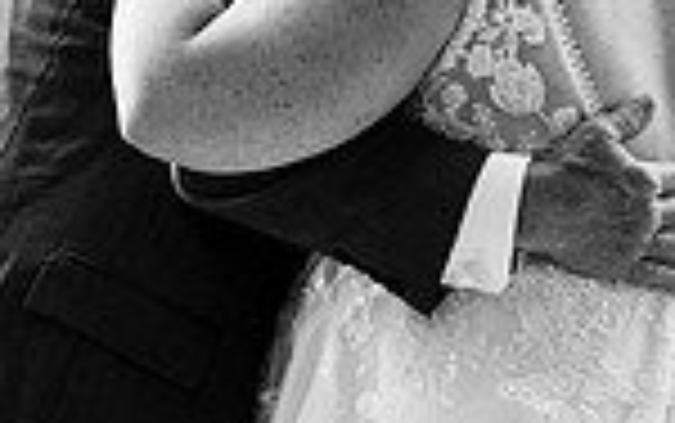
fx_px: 6664
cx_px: 873
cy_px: 209
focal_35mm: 362
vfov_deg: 3.6
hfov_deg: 5.8
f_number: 5.6
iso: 100
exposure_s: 1/200
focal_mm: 90
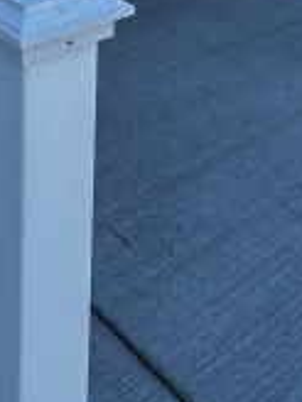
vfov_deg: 26.7
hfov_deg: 23.9
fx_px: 663
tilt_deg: -6.3
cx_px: -34
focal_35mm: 57
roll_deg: +0.1
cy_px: -161
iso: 40
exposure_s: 1/485
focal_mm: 2.22
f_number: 2.2
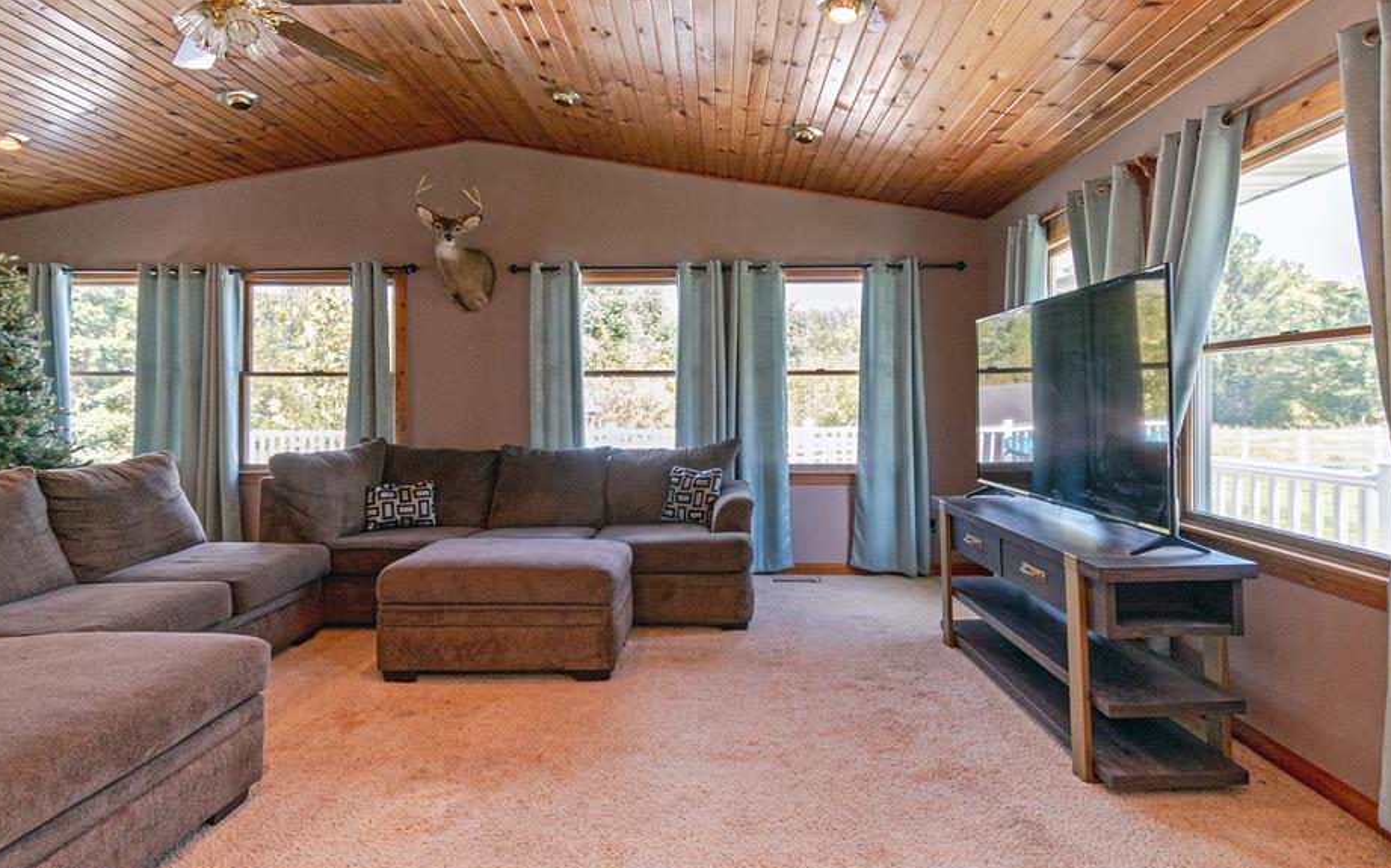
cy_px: 391
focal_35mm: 17
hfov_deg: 94.4
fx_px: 644
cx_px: 710
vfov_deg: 67.8
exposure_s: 1/125
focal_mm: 10
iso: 500
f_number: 4.5
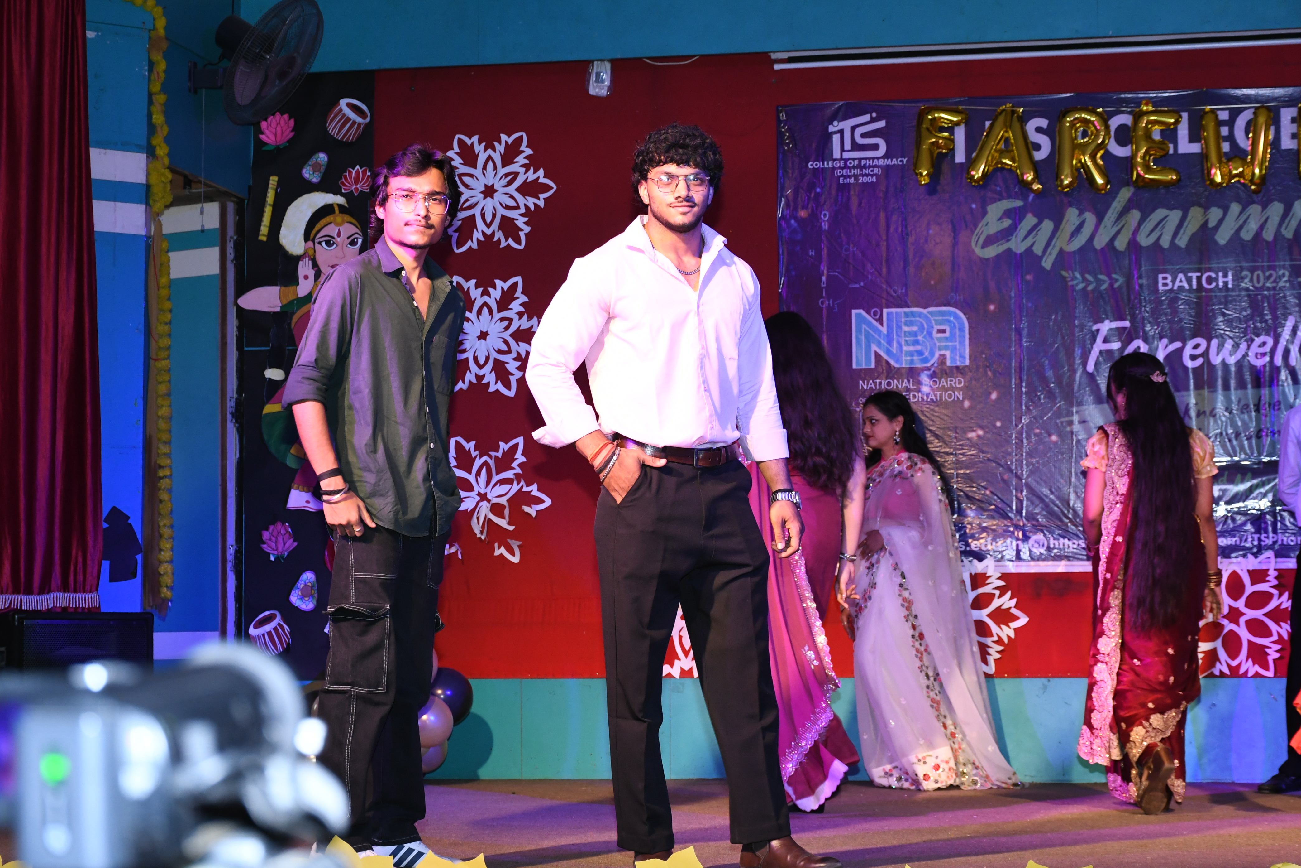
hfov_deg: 28.1
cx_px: 650
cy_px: 434
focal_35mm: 72
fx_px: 2602
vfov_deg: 18.9
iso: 1600
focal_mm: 48
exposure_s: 1/160
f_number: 5.6
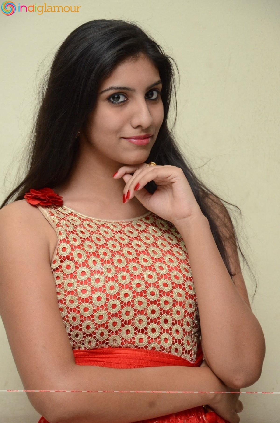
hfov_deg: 10.1
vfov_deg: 15.2
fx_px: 1583
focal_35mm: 135
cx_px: 140
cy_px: 212
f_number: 5.6
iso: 2500
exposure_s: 1/125
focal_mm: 90
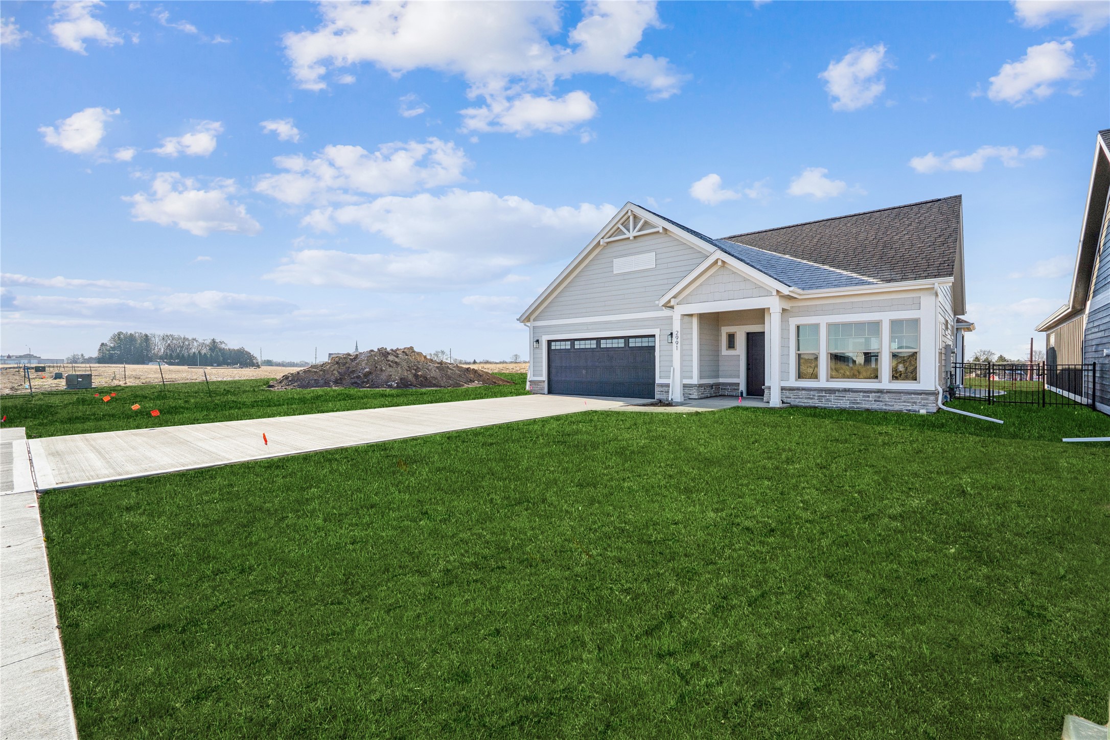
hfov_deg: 96.7
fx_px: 493
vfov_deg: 73.7
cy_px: 370
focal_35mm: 16
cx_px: 555
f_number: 9
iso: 400
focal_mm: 16
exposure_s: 1/800
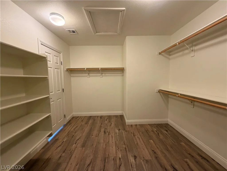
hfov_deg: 102.1
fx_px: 92
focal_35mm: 14
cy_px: 86
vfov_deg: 85.7
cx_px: 114
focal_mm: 2.22
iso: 320
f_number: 2.2
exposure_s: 1/60
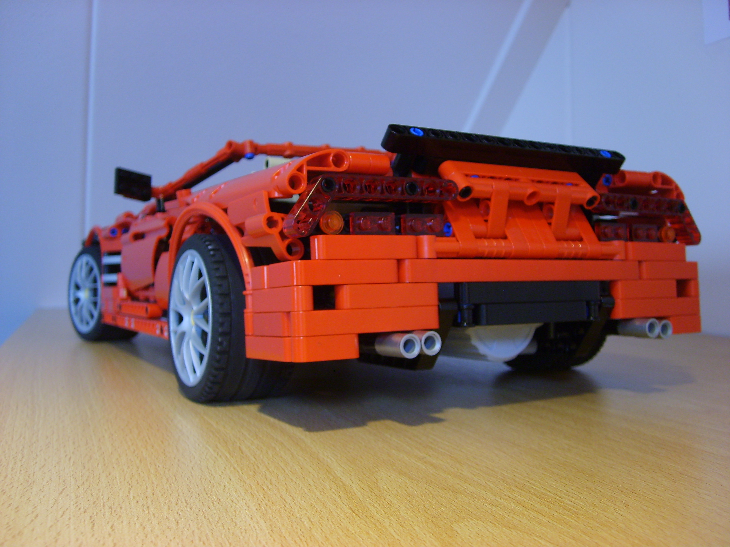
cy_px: 274
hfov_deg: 52.6
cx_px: 365
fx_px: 738
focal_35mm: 35
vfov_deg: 40.7
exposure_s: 1/3
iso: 139
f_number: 2.8
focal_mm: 5.8
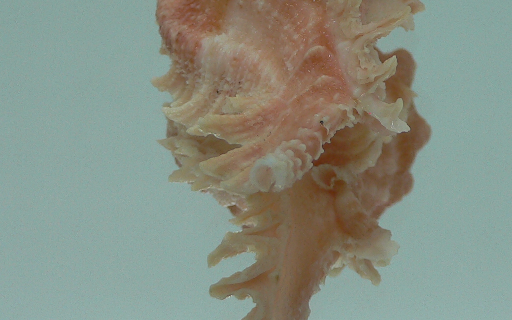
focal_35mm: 72
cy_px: 40
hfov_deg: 28.5
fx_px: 1005
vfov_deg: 17.8
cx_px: 314
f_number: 2.8
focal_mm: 4.6
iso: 80
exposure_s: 1/60
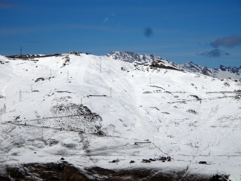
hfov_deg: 16.0
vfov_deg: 12.0
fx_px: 856
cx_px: 120
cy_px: 90
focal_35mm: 123
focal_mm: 20.96
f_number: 5.6
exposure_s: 1/1600
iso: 80
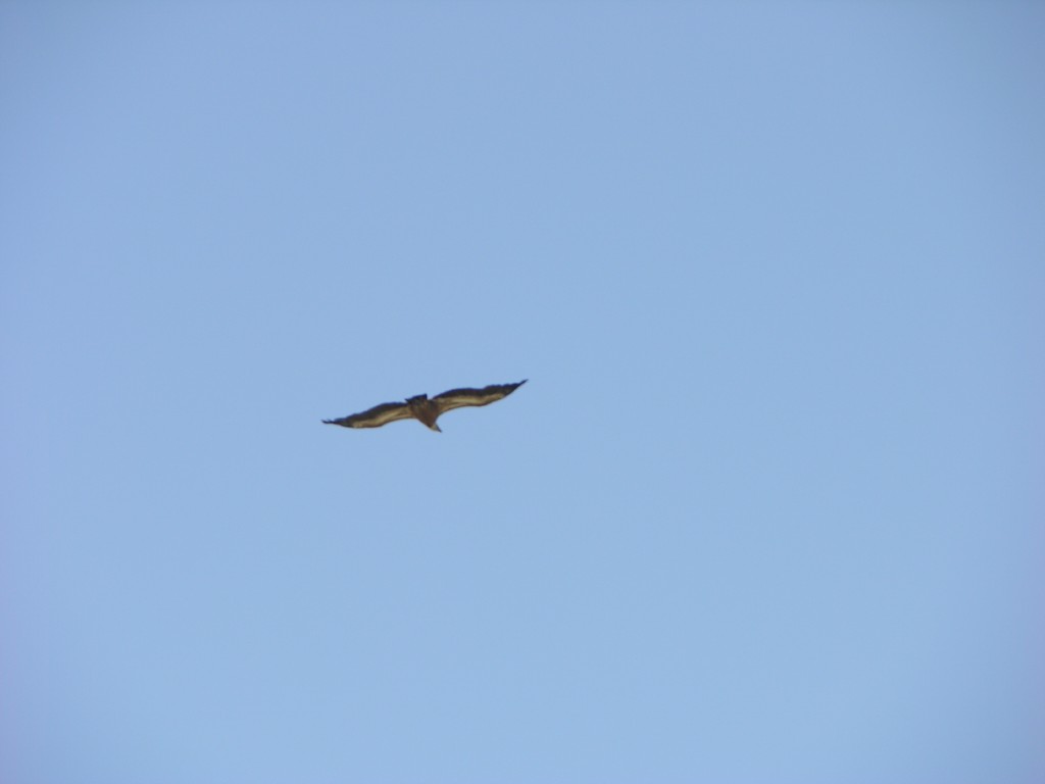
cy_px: 392
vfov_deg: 5.3
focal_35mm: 280
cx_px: 522
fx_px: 8453
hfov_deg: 7.1
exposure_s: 1/240
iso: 50
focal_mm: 71.2
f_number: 4.7
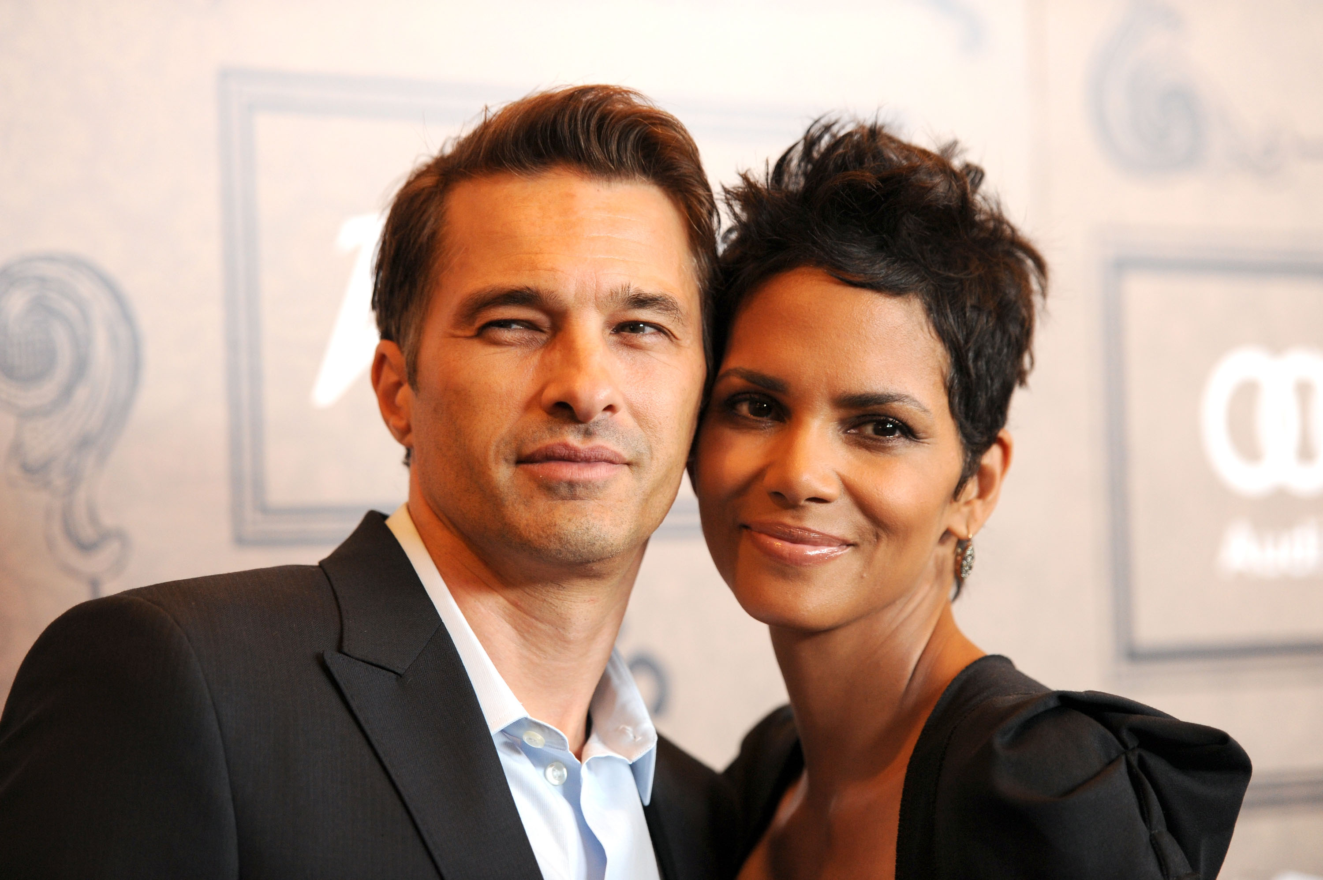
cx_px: 662
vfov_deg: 10.1
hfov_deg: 15.2
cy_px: 440
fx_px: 4958
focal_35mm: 135
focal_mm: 135
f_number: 2.8
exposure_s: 1/160
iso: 1600
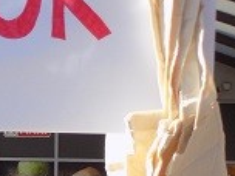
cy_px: 283
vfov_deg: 9.8
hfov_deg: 13.0
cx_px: -82
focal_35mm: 146
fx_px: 991
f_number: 3.5
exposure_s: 1/500
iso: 80
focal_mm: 6.6
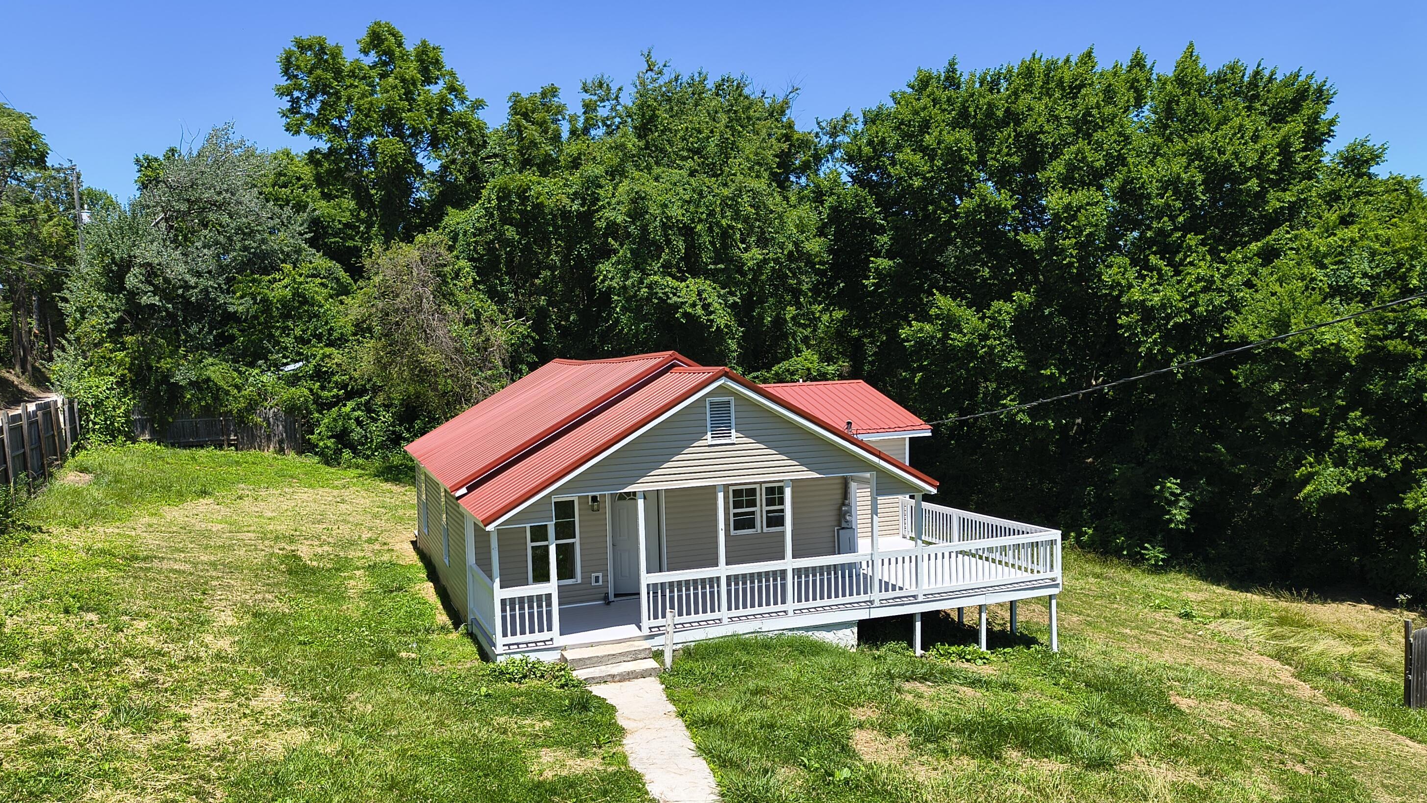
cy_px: 453
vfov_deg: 41.4
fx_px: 1059
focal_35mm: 28
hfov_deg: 67.9
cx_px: 726
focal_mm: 4.68
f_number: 1.7
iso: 100
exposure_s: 1/1030
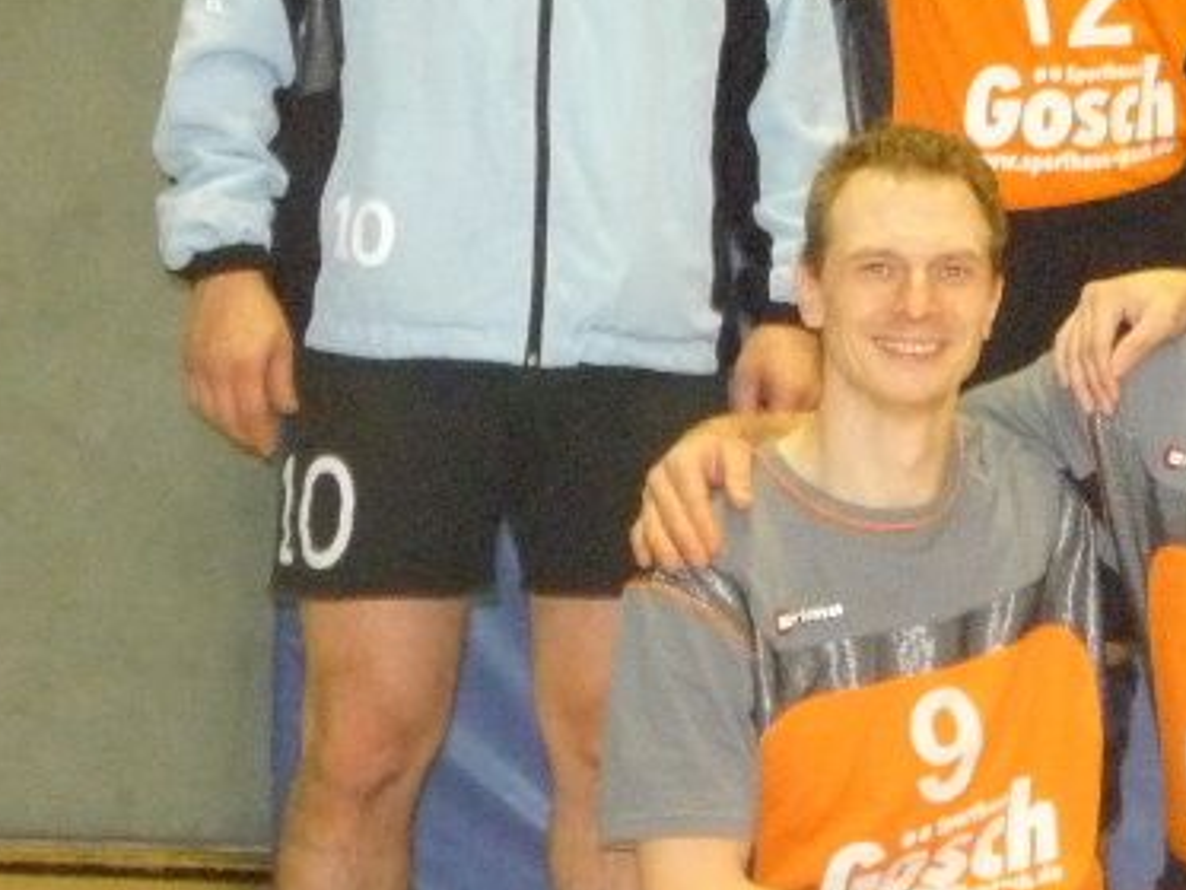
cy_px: 232
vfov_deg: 12.5
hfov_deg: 16.0
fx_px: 4044
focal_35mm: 118
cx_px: 1424
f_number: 4.3
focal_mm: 7
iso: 800
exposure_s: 1/8
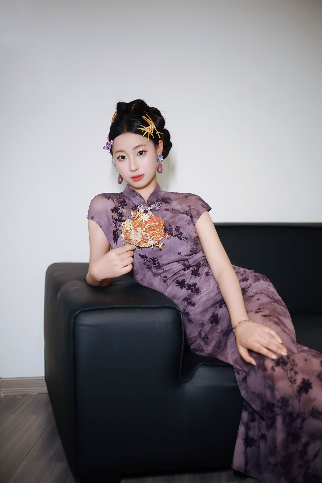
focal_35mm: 49
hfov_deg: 27.5
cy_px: 242
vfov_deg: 40.3
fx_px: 657
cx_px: 161
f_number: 1.8
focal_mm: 50
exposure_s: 1/250
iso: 500
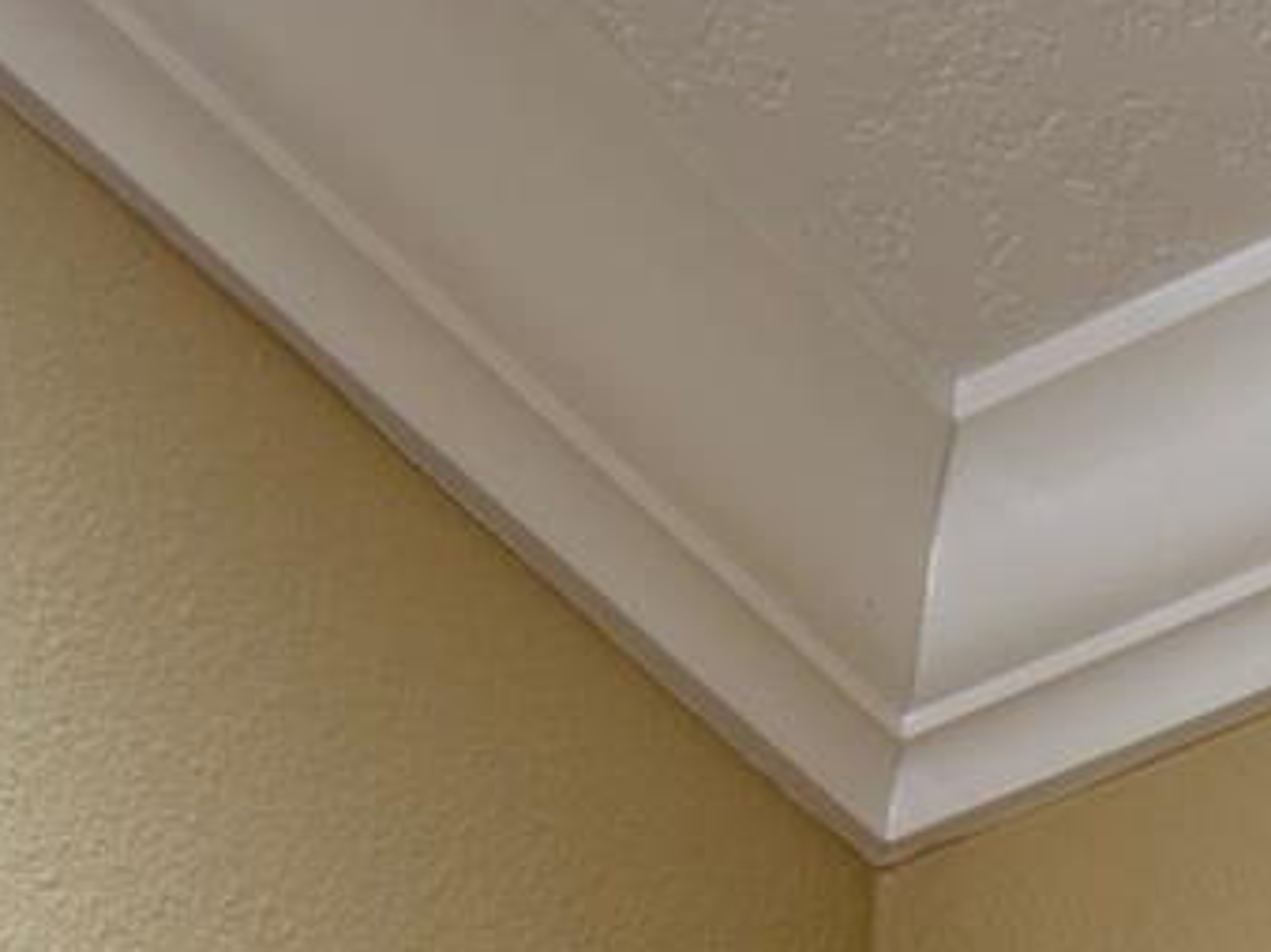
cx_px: 1035
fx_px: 5322
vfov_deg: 10.2
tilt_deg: +37.8
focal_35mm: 145
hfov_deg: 13.5
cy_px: 746
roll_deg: -1.1
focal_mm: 6.86
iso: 100
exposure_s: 1/60
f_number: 1.78
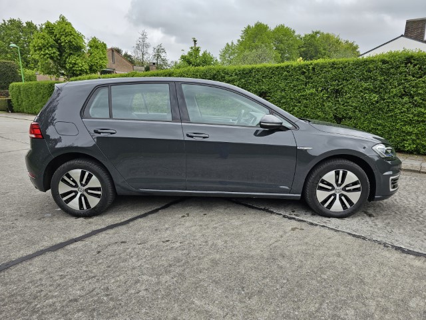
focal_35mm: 23
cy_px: 160
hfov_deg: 73.9
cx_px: 213
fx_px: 283
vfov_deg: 58.9
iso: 10
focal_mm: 6.3
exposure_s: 1/257
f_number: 1.7
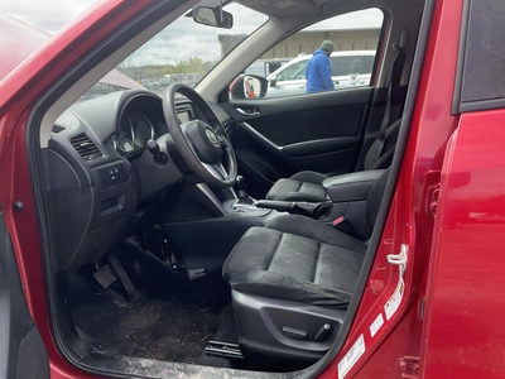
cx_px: 252
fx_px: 423
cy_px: 190
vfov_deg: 48.2
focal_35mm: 29
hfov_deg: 61.7
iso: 25
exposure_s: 1/335
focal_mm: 3
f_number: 1.8
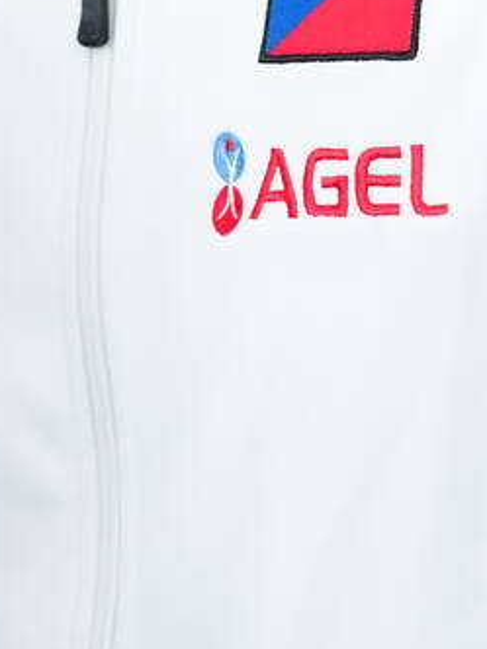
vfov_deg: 6.0
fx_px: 6153
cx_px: -465
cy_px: -344
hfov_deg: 4.5
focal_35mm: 328
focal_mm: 59
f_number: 2.8
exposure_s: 1/400
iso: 5000
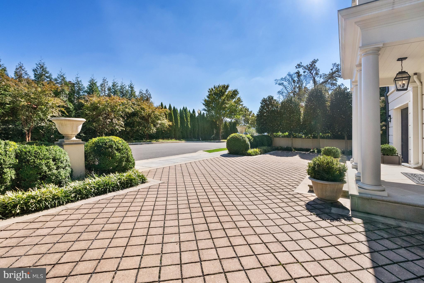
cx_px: 212
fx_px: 189
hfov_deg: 96.7
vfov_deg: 73.8
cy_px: 142
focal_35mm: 16
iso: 640
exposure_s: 1/2500
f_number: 8
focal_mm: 16
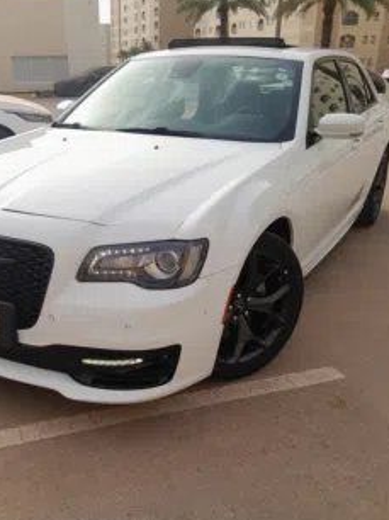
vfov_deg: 53.3
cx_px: 139
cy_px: 328
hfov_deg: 41.4
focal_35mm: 34
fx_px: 510
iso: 40
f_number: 1.8
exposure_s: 1/261
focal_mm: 3.98
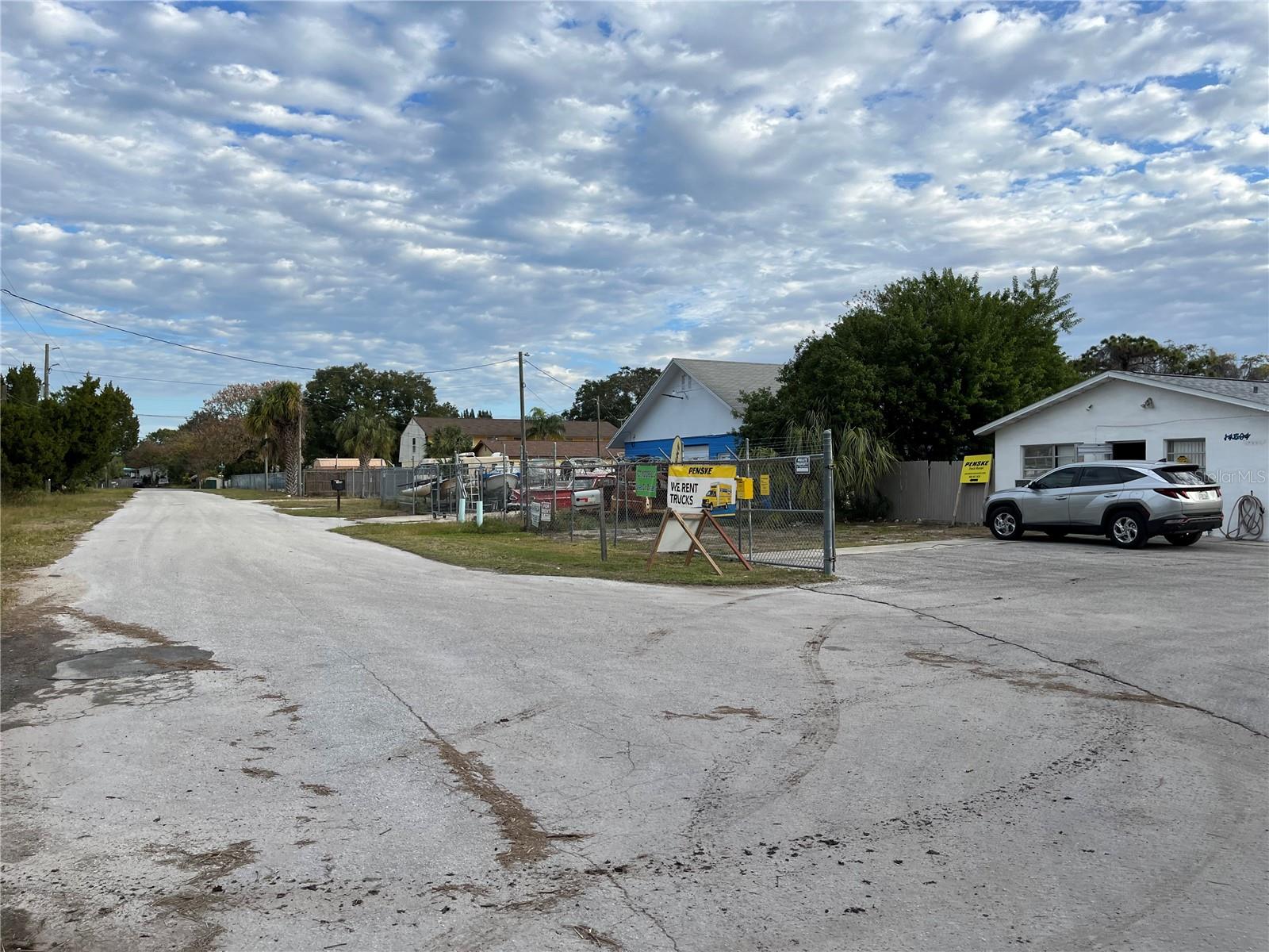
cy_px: 476
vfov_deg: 53.1
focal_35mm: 26
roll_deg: +1.1
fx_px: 953
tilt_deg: +1.9
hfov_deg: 67.3
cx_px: 634
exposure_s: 1/1721
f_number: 1.6
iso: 50
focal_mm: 5.1
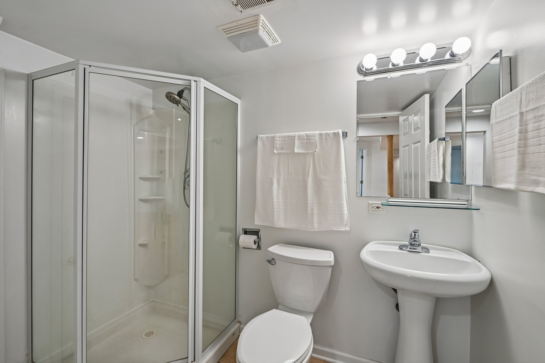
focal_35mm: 16
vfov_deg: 73.7
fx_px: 242
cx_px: 272
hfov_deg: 96.7
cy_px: 182
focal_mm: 16
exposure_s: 1/6
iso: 400
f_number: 13
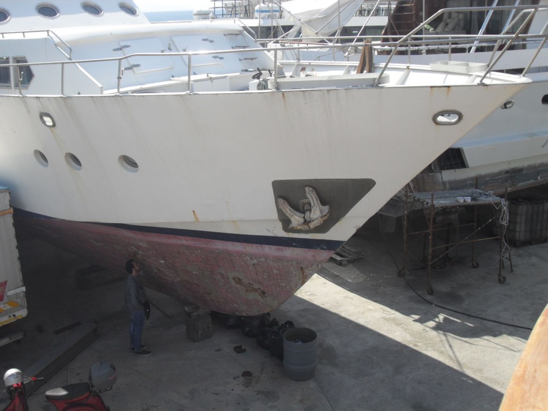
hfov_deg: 46.8
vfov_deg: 35.9
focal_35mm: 40
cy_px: 206
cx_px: 274
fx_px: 633
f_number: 10
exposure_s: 1/125
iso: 100
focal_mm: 7
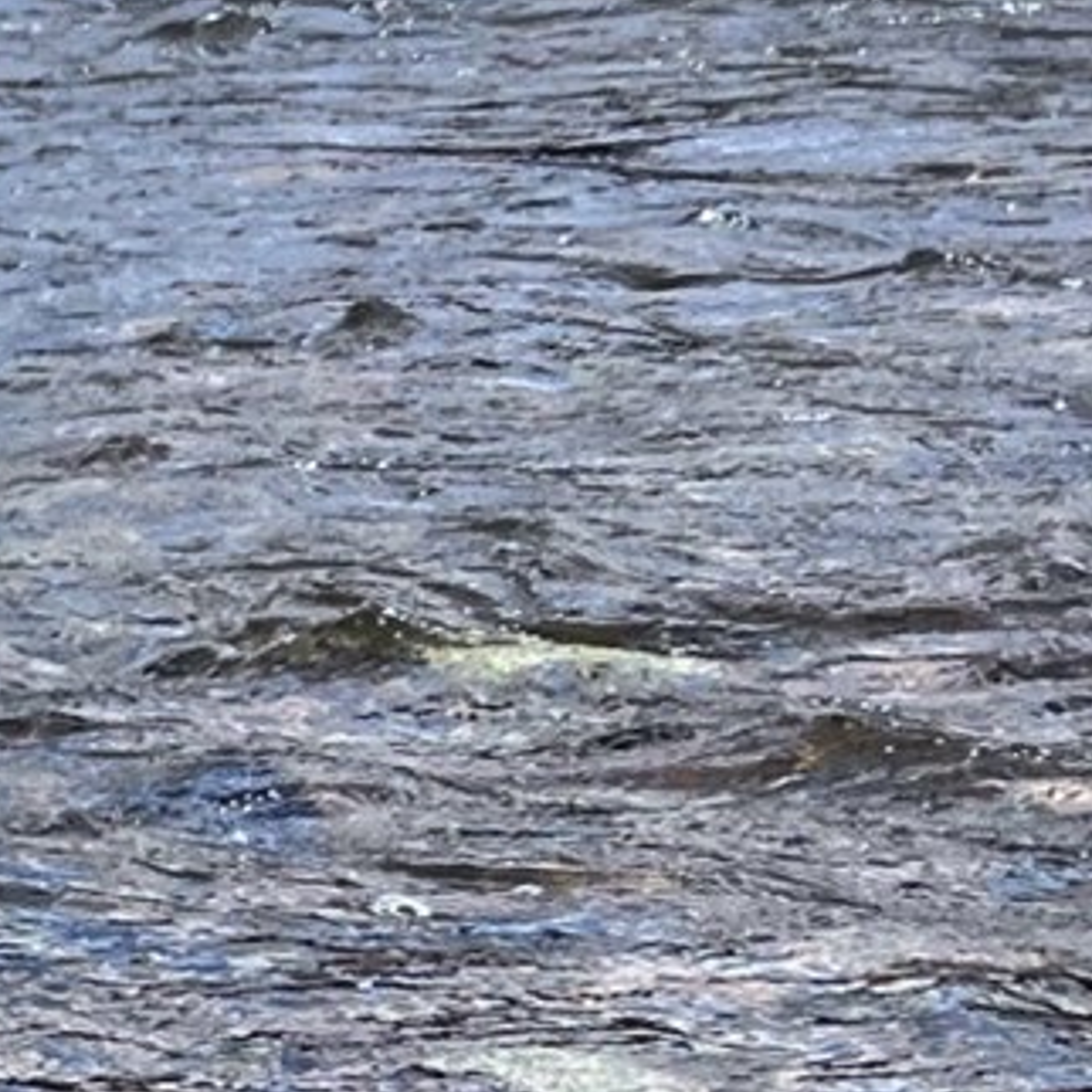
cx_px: -2377
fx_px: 5211
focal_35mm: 146
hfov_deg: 9.1
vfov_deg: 11.9
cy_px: 1041
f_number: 1.5
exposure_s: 1/3571
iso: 50
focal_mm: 5.7
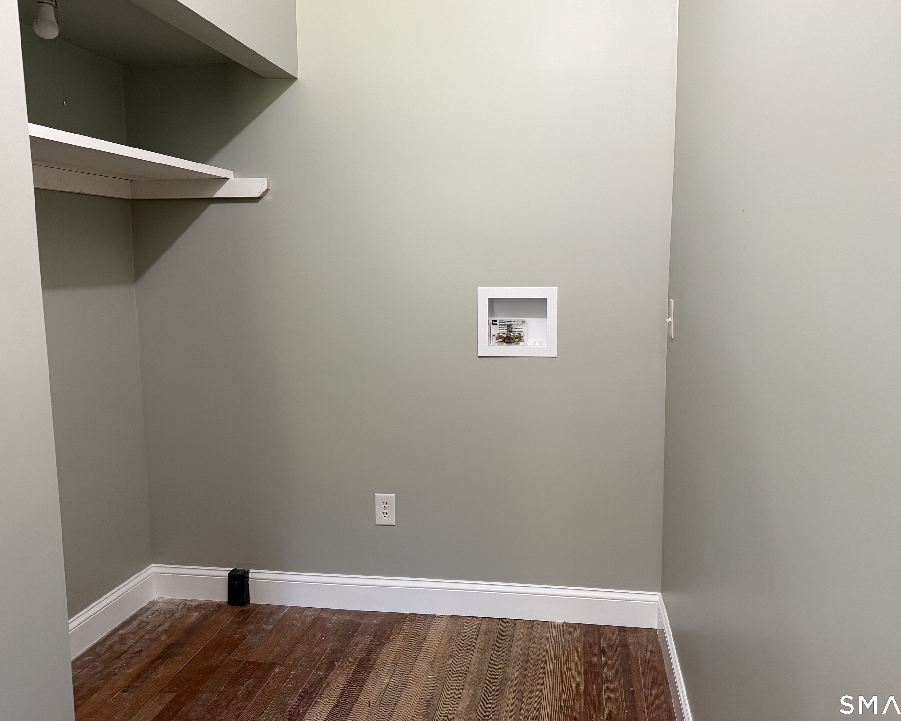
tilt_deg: -7.4
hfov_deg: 65.9
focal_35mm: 26
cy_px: 346
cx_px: 489
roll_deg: +0.8
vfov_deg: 54.9
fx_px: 693
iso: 320
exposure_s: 1/60
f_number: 1.78
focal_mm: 6.76
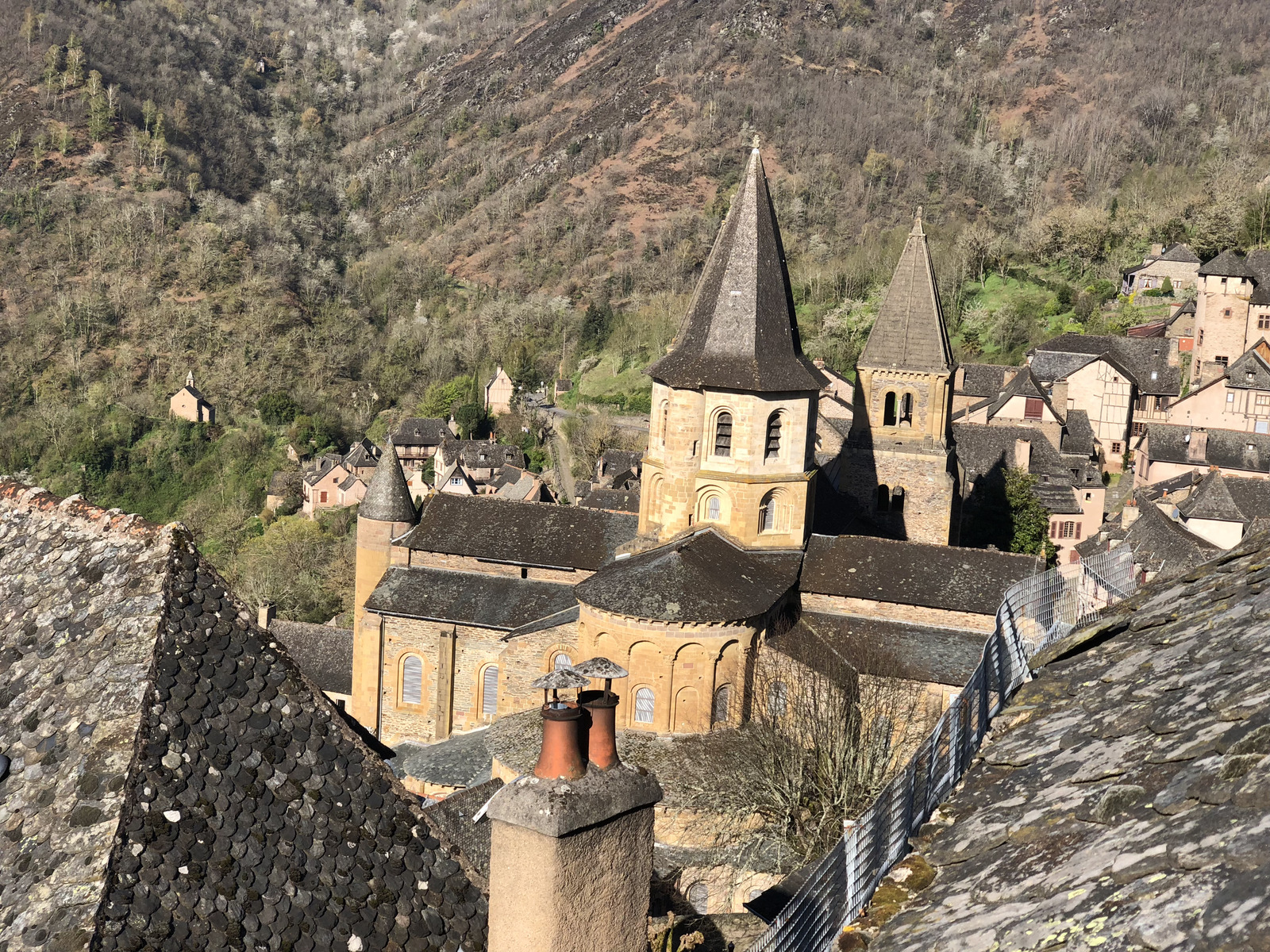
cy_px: 476
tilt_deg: -8.0
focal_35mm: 52
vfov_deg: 28.0
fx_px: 1908
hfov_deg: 36.8
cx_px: 635
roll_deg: -2.6
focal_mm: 6
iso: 16
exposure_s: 1/750
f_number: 2.4
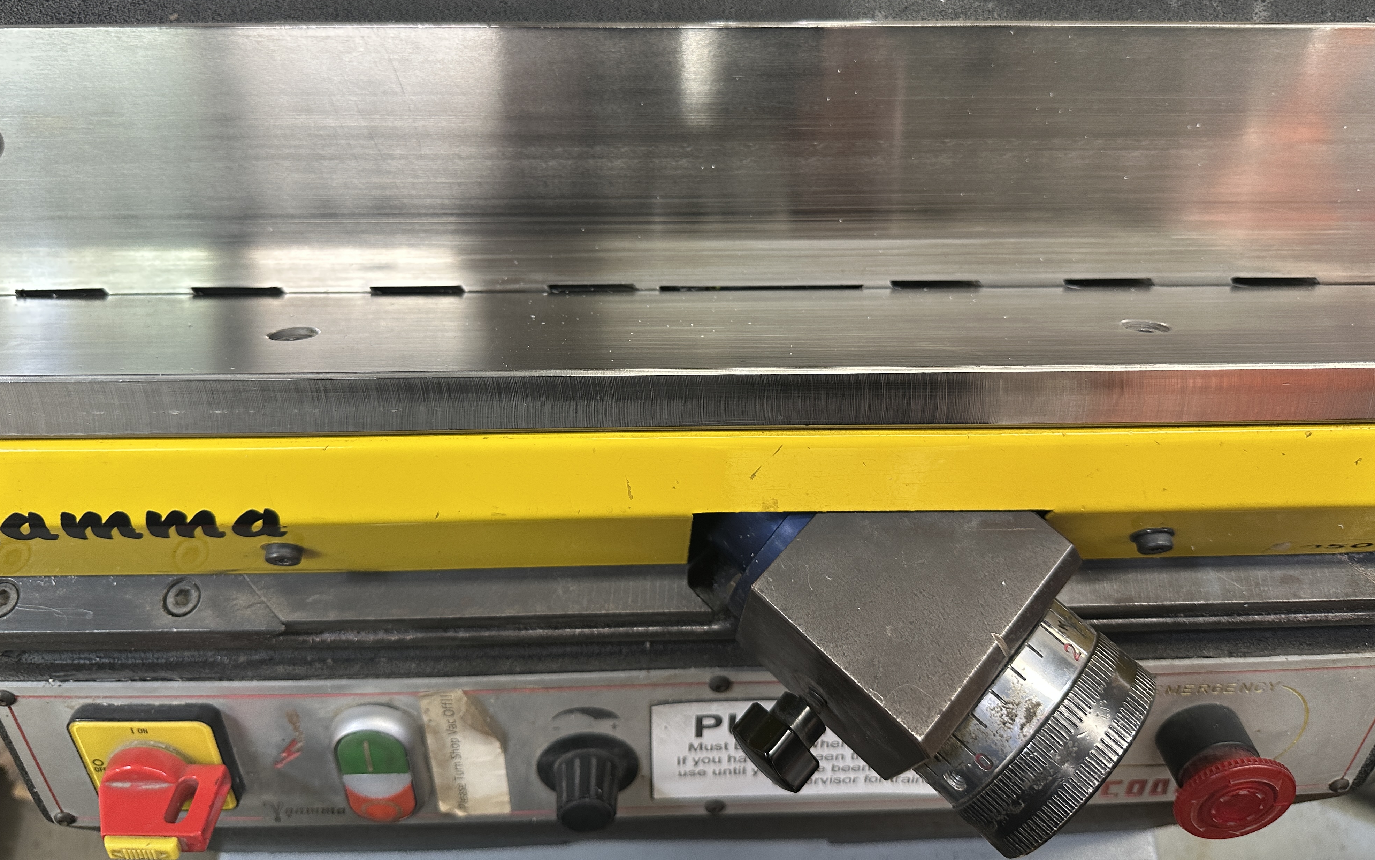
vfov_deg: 47.3
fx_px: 974
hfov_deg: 70.4
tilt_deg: -61.0
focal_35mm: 26
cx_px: 675
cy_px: 333
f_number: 1.78
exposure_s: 1/64
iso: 200
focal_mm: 6.86
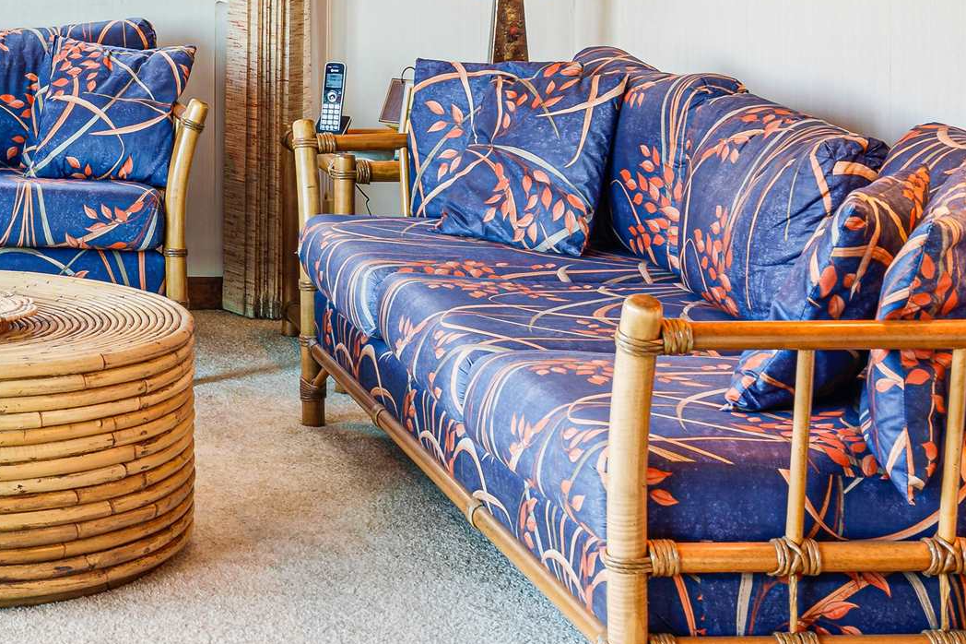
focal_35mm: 85
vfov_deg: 15.7
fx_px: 2280
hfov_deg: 22.4
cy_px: -54
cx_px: -139
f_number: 9
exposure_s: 1.6
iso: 100
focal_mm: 29
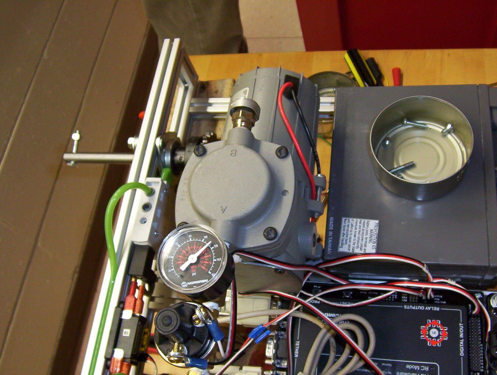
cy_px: 188
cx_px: 248
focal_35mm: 36
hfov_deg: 51.2
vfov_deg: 39.8
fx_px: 518
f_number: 2.76
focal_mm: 5.54
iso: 140
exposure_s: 1/30
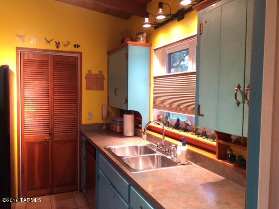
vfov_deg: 48.2
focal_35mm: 29
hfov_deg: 61.7
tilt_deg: -3.7
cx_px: 140
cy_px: 104
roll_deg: +0.1
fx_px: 234
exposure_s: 1/30
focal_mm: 4.15
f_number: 2.2
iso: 125
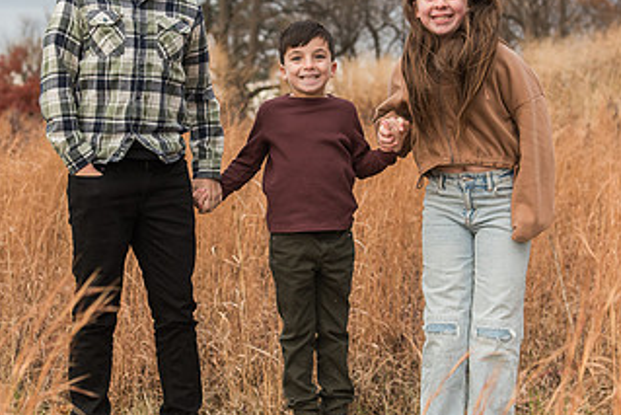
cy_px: 149
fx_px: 1312
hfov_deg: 26.6
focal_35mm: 76
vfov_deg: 17.9
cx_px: 299
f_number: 3.2
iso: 800
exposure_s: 1/400
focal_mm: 40
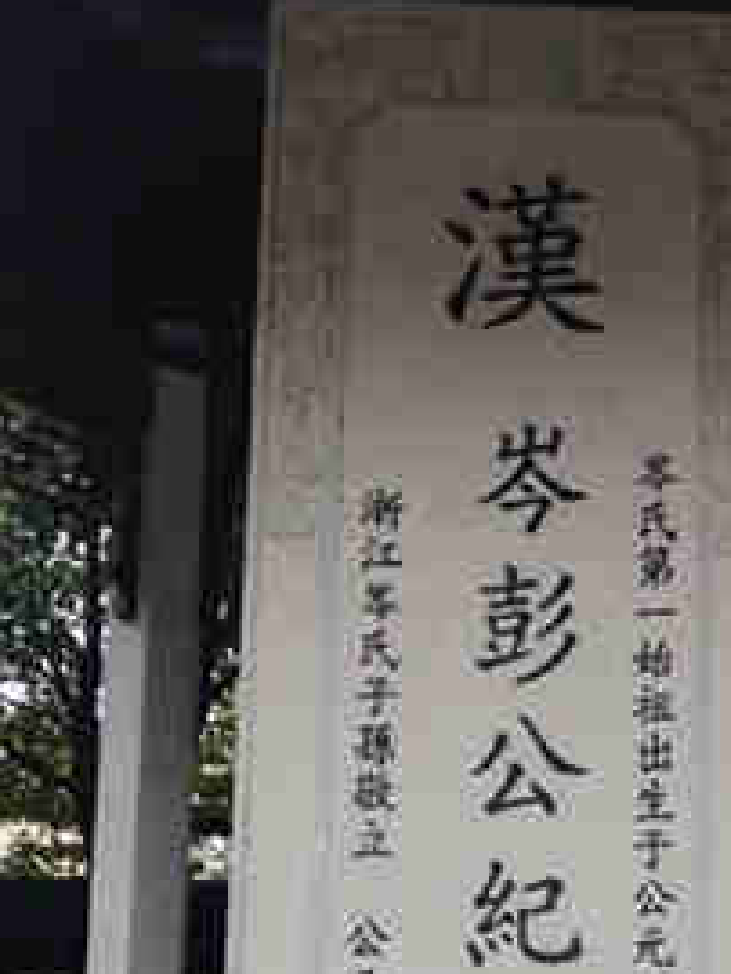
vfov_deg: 25.9
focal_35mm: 74
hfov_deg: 19.8
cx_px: 552
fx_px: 2082
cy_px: 778
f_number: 1.8
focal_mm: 3.95
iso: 124
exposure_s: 1/24
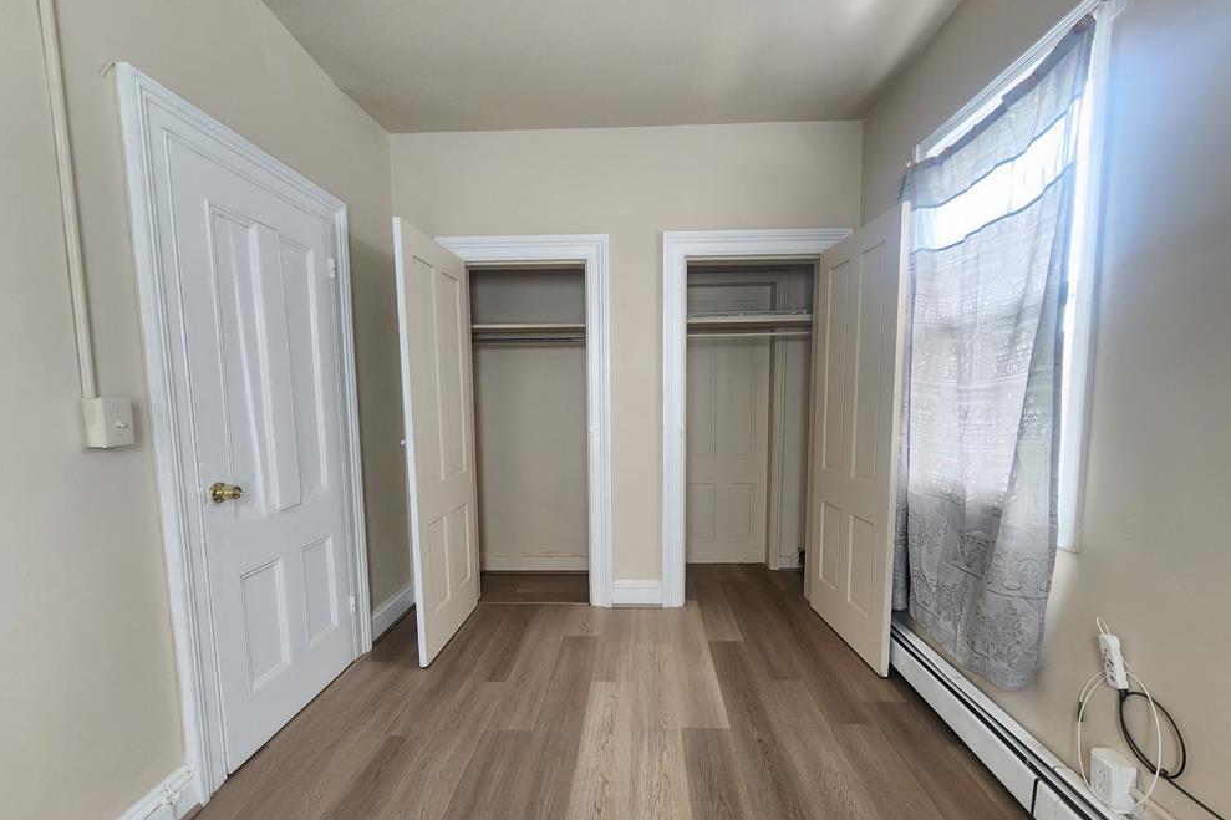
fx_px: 479
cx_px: 619
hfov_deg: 104.3
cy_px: 453
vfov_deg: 80.9
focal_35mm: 14
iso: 400
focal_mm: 2.2
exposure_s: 1/30
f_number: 2.2
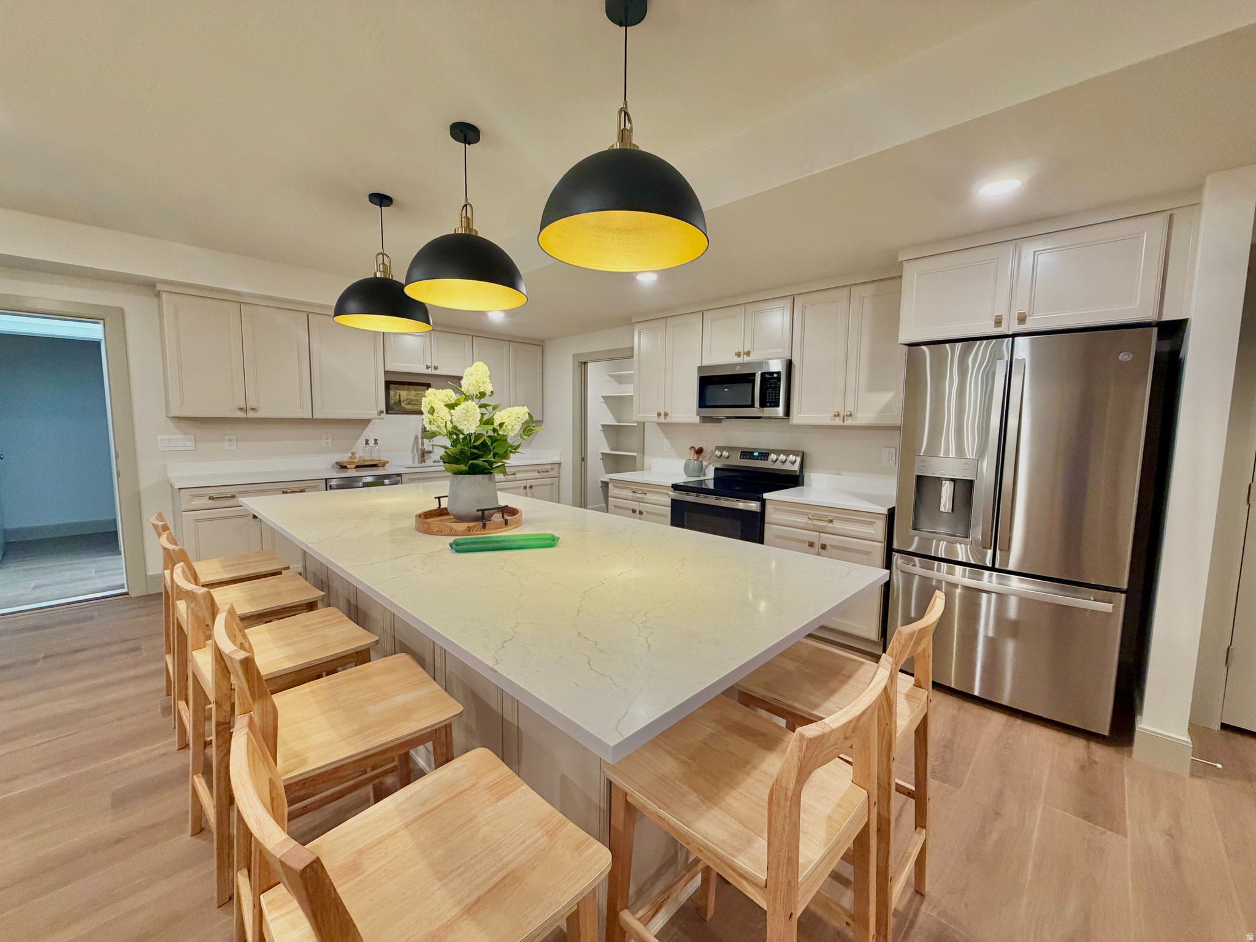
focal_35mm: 14
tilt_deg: -5.2
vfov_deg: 85.7
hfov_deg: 102.1
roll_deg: -0.4
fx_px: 508
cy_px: 471
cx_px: 628
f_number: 2.2
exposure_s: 1/120
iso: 320
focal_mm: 2.22
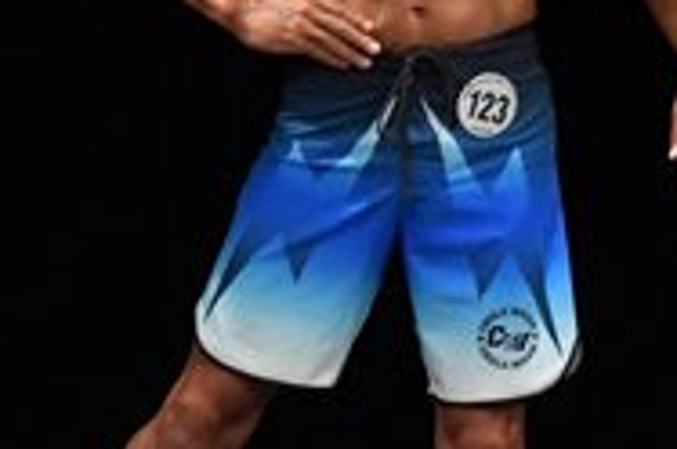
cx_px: 494
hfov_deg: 1.7
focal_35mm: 1182
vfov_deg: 1.2
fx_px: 22190
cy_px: 152
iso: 3200
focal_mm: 190
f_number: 5.6
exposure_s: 1/400
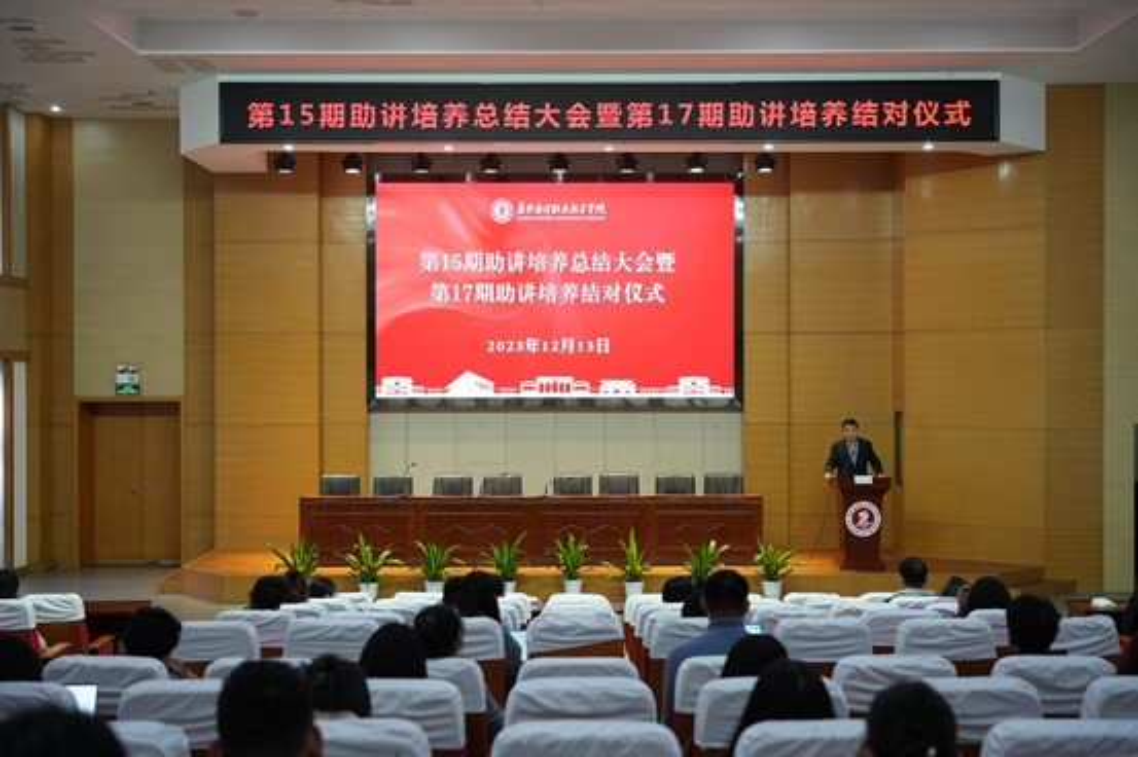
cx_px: 569
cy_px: 378
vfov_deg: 29.1
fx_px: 1456
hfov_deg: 42.7
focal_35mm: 46
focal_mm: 46.1
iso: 2500
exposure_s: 1/200
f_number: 3.5
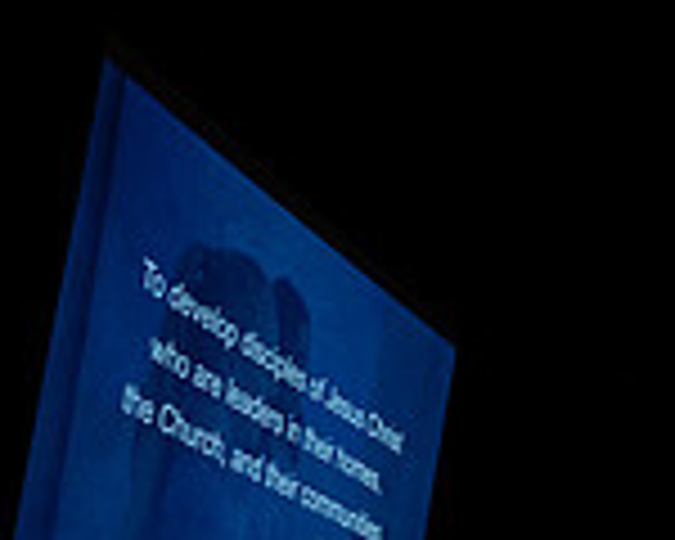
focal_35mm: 87
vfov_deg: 17.5
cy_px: 452
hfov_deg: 17.9
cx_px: 1184
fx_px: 1738
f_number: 2.8
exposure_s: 1/160
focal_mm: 24
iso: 640
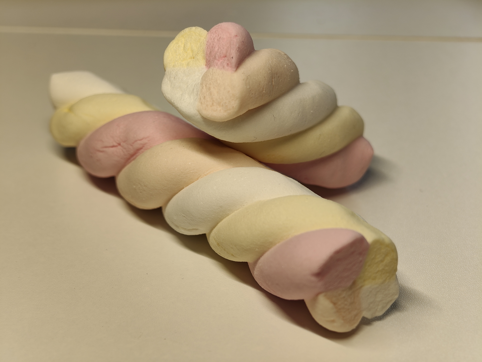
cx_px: 241
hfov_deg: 27.8
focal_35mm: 70
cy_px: 181
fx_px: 975
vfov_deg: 21.0
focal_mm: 13.3
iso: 73
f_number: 2.55
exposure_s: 1/100
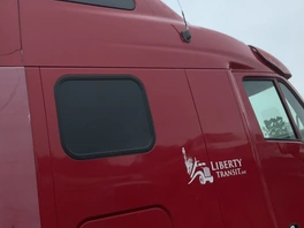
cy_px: 61
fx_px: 386
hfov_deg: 42.3
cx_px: 97
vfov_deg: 32.3
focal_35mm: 44
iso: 100
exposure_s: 1/60
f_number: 1.8
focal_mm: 3
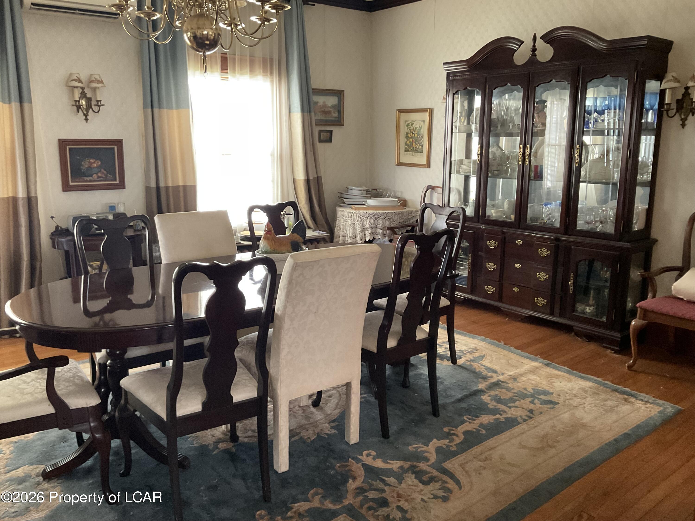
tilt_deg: -10.9
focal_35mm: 29
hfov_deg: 61.7
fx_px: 582
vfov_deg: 48.2
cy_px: 260
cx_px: 348
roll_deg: +0.5
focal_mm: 3
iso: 250
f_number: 1.8
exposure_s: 1/30
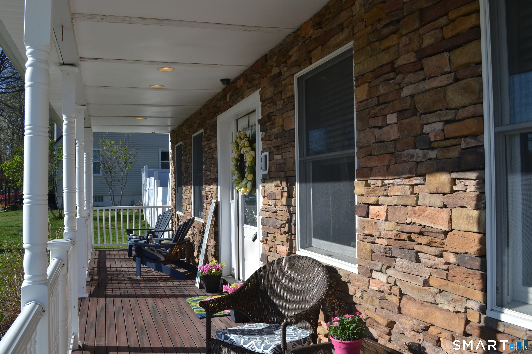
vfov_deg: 43.6
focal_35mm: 30
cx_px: 266
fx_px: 443
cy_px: 177
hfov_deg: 61.9
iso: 100
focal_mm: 20
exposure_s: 1/250
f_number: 8
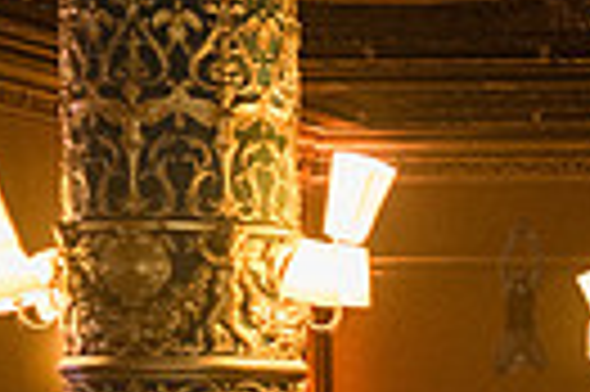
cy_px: 517
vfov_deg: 7.9
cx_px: 1178
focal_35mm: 172
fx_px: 2815
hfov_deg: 10.9
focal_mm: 35
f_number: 3.2
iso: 5000
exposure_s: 1/200
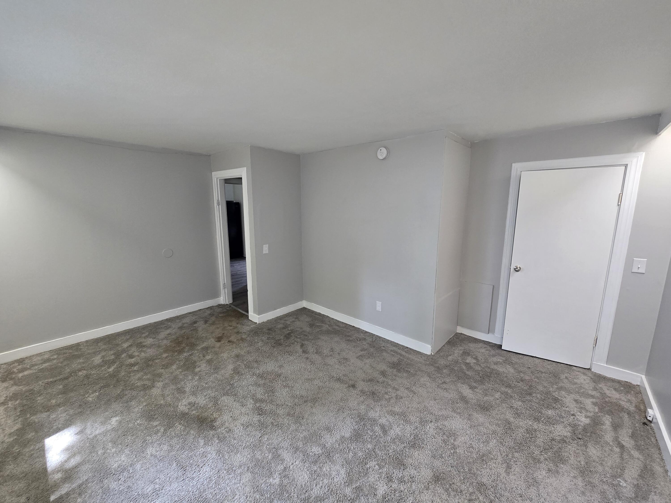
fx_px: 252
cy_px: 252
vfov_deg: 89.9
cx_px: 336
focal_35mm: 13
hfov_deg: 106.2
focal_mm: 2.2
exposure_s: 1/60
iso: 200
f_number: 2.2
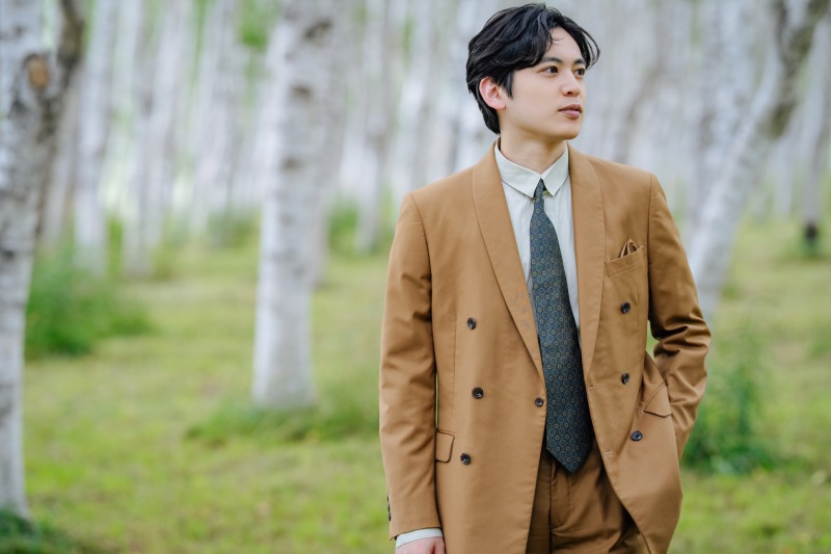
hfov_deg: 15.2
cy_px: 277
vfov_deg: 10.2
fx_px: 3115
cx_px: 416
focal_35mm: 135
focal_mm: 135
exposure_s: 1/400
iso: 500
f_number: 3.5
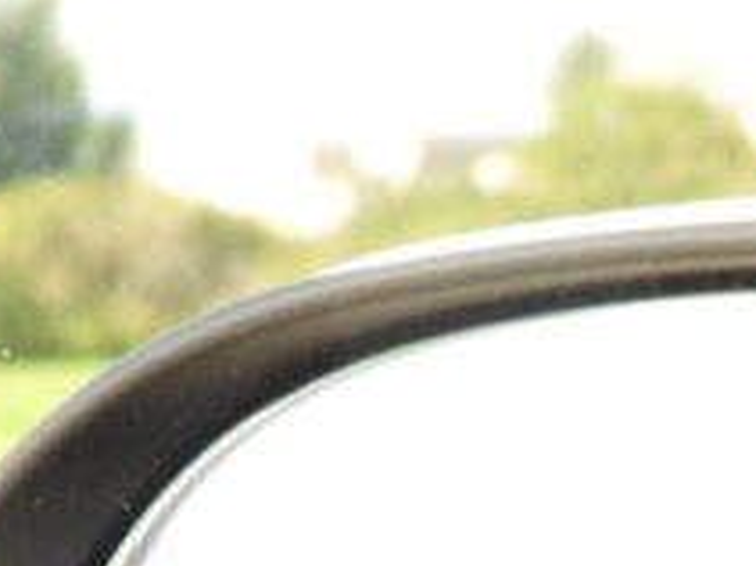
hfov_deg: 3.4
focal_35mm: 569
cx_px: 2418
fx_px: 12420
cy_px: 2149
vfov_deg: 2.6
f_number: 3.5
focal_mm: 13.5
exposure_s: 1/160
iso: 100
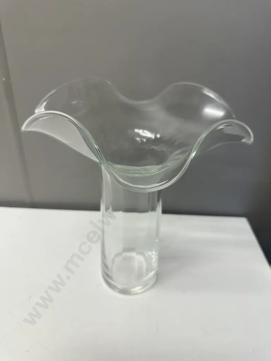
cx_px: 136
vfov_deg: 71.6
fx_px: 251
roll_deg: -3.7
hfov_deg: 56.8
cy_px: 180
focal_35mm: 24
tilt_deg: -32.5
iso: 100
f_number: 1.78
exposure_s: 1/100
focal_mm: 6.86
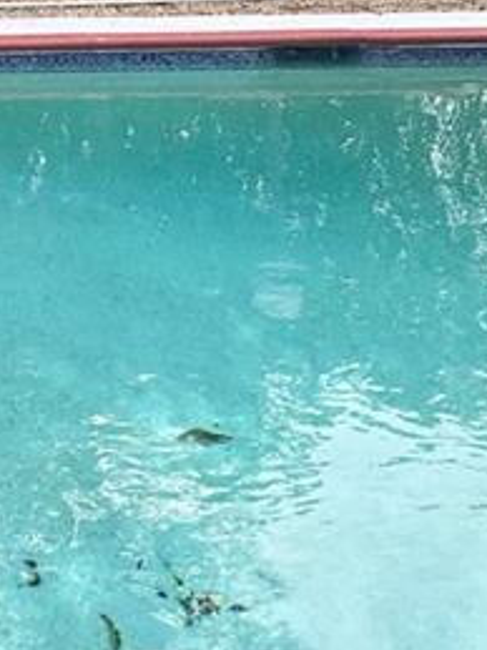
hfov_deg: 16.3
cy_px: -148
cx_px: -123
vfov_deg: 21.1
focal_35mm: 86
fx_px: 1615
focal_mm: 3
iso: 16
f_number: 1.8
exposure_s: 1/1098
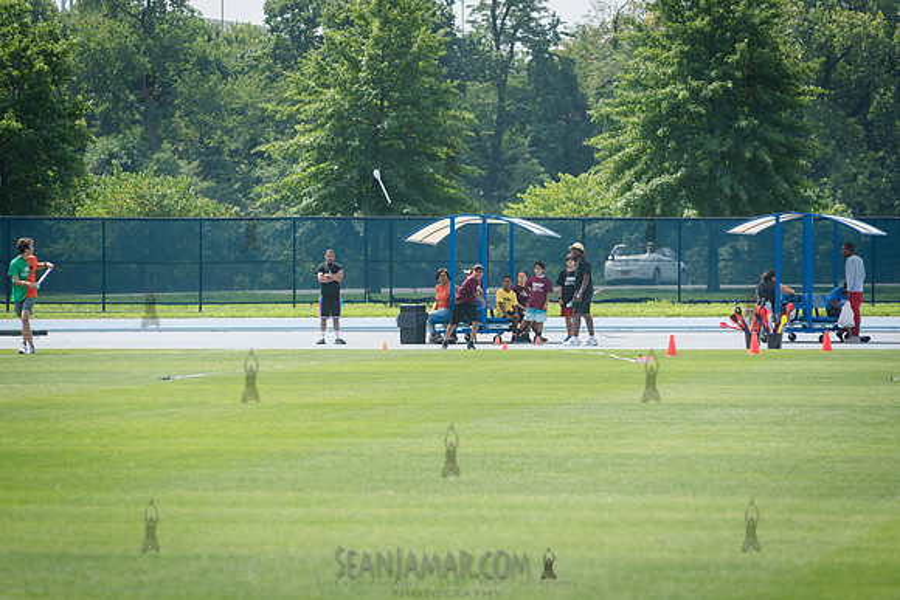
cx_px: 450
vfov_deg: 7.2
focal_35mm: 191
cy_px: 300
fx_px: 4787
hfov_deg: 10.7
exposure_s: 1/2000
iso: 400
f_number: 4.5
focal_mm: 185
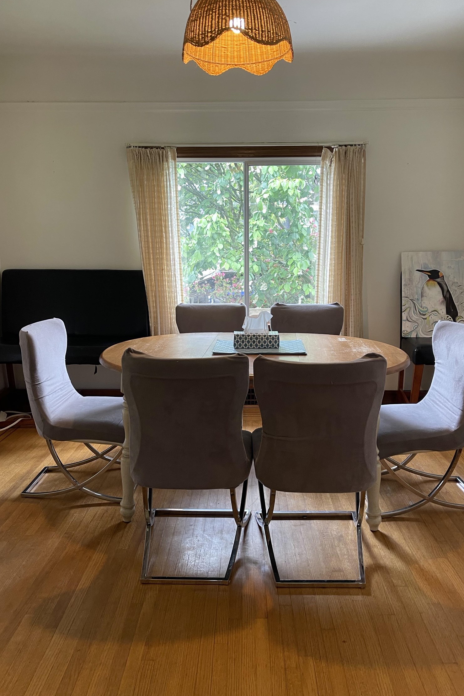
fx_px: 522
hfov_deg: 47.9
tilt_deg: -10.3
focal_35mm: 27
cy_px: 342
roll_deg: +0.9
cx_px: 241
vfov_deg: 67.4
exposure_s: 1/60
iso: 100
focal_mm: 5.1
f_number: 1.6
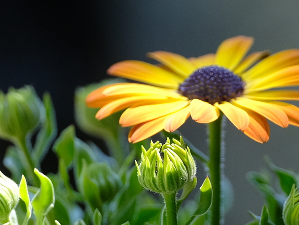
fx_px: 5747
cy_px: 314
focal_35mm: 665
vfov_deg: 2.2
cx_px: 201
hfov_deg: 3.0
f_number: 4
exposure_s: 1/450
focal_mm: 250
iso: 800
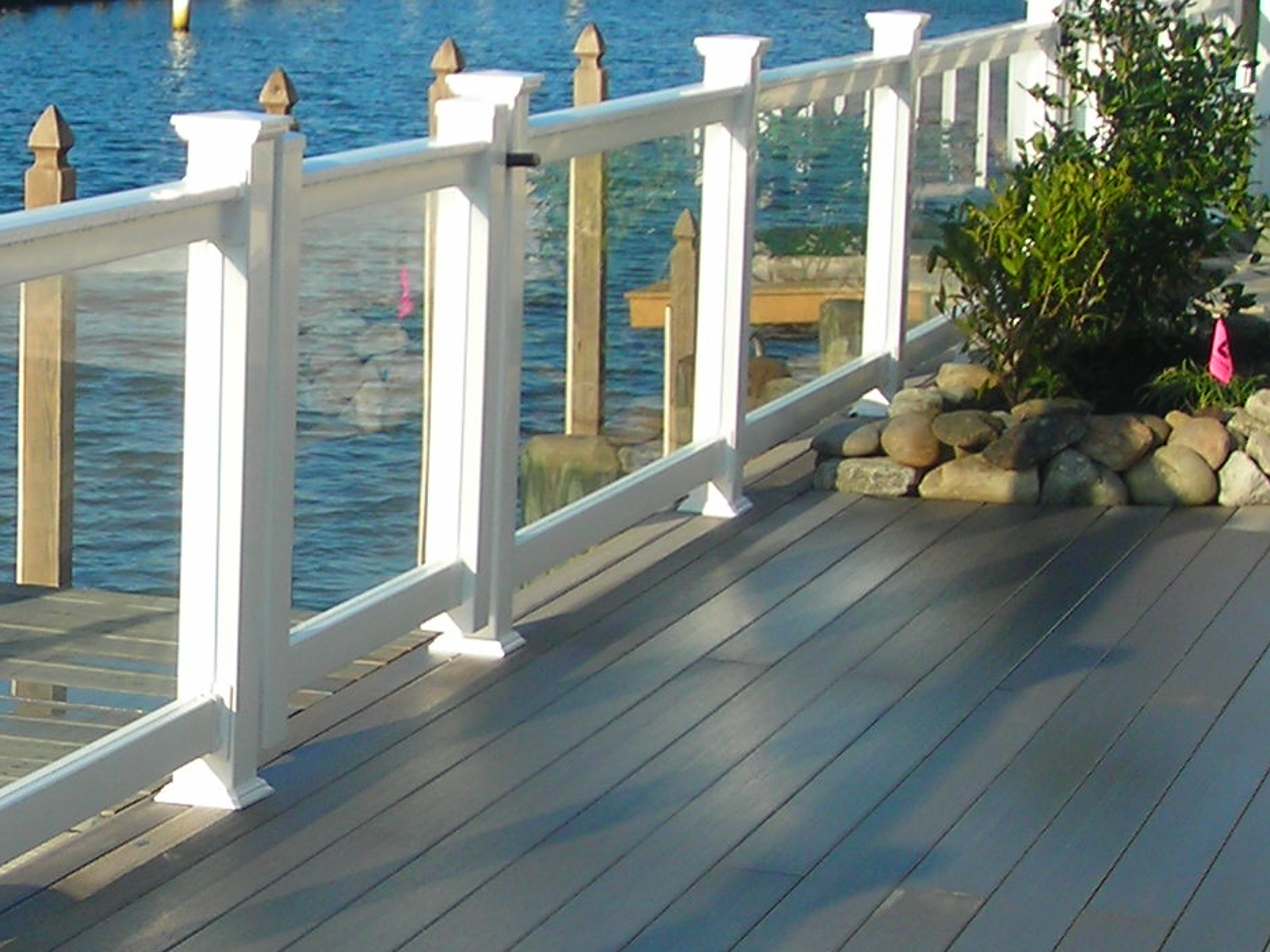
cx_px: -135
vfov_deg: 13.0
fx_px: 4182
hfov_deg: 16.7
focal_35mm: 114
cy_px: 527
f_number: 6.6
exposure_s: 1/135
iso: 50
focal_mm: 6.8
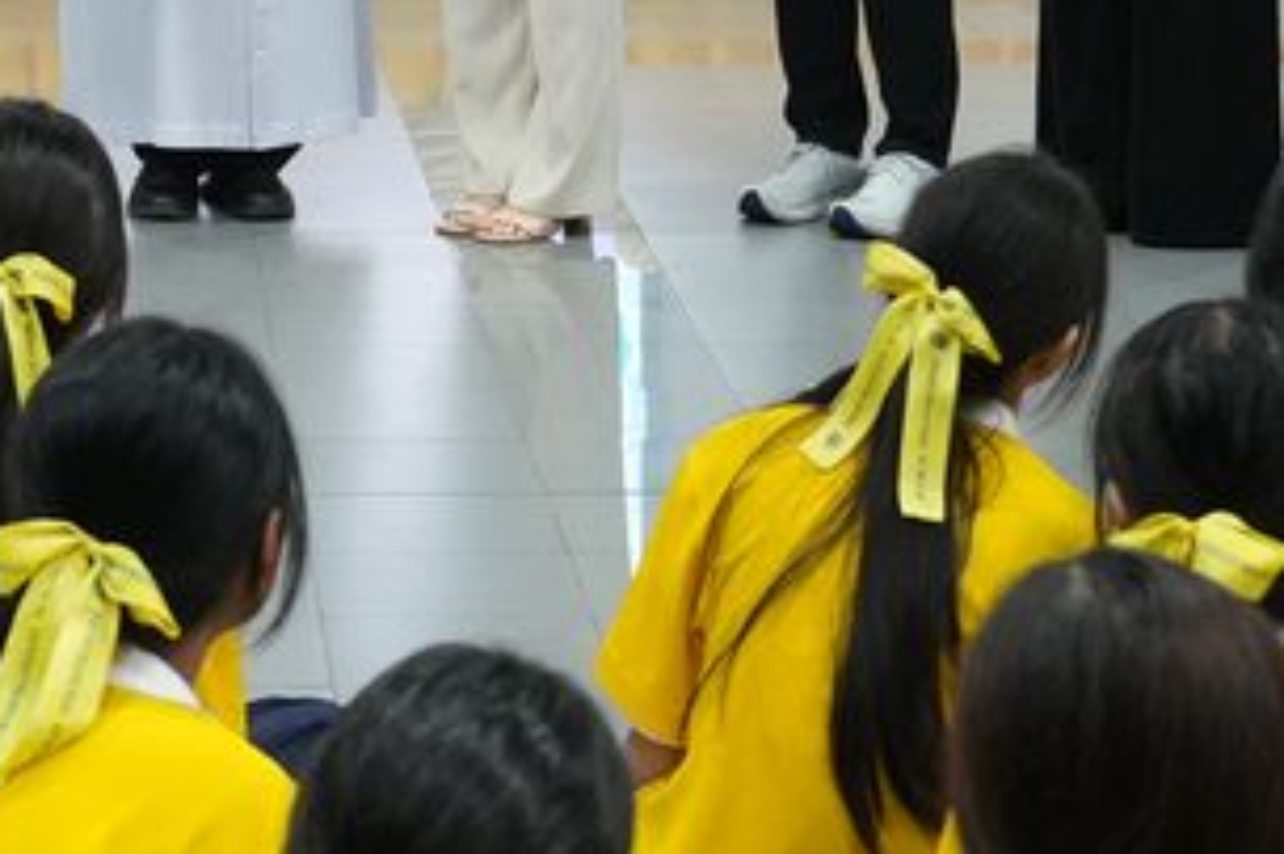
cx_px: 375
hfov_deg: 13.4
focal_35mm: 153
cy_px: -431
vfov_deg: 8.8
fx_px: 5441
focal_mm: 31
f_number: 4.5
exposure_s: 1/125
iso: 3200
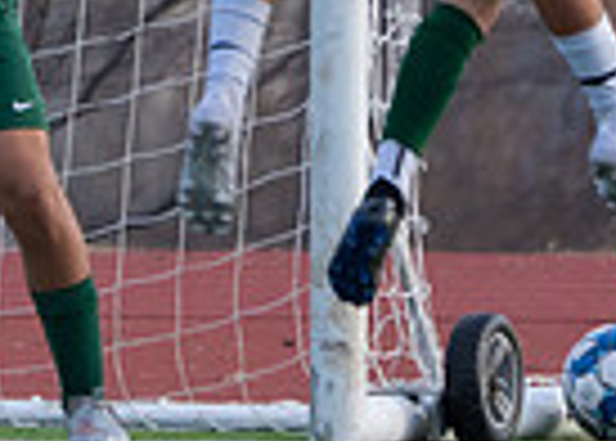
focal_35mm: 2699
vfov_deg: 0.5
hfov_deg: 0.7
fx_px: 47242
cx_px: -757
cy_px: -233
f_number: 5.6
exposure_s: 1/1250
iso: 1000
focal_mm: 400
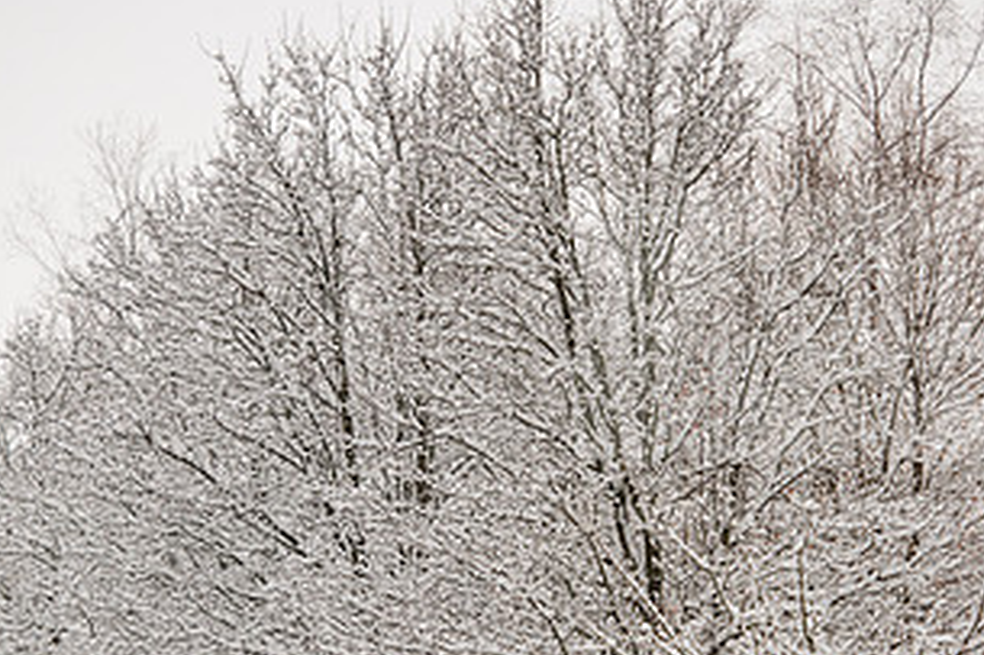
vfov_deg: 5.3
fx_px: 7021
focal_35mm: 257
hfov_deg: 8.0
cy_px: 579
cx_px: 477
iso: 125
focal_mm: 135
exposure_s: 1/500
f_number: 3.2
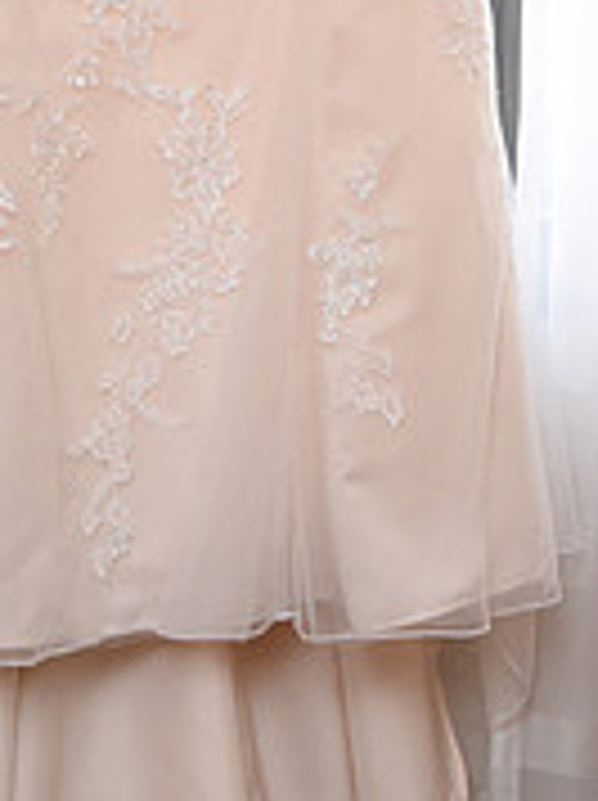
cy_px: 171
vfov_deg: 14.2
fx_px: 3186
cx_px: 178
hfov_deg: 10.7
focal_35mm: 138
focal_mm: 44
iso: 3200
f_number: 13
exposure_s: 1/60
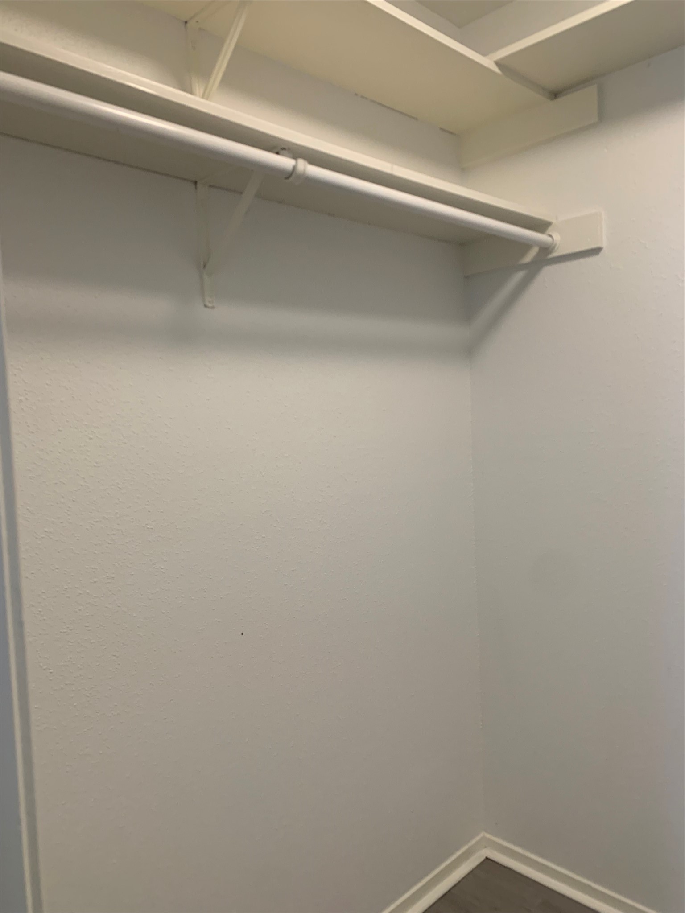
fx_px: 686
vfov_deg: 67.3
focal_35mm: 26
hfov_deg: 53.1
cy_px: 456
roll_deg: +2.0
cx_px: 342
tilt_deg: -3.1
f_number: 1.8
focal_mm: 4.25
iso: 80
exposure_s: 1/60
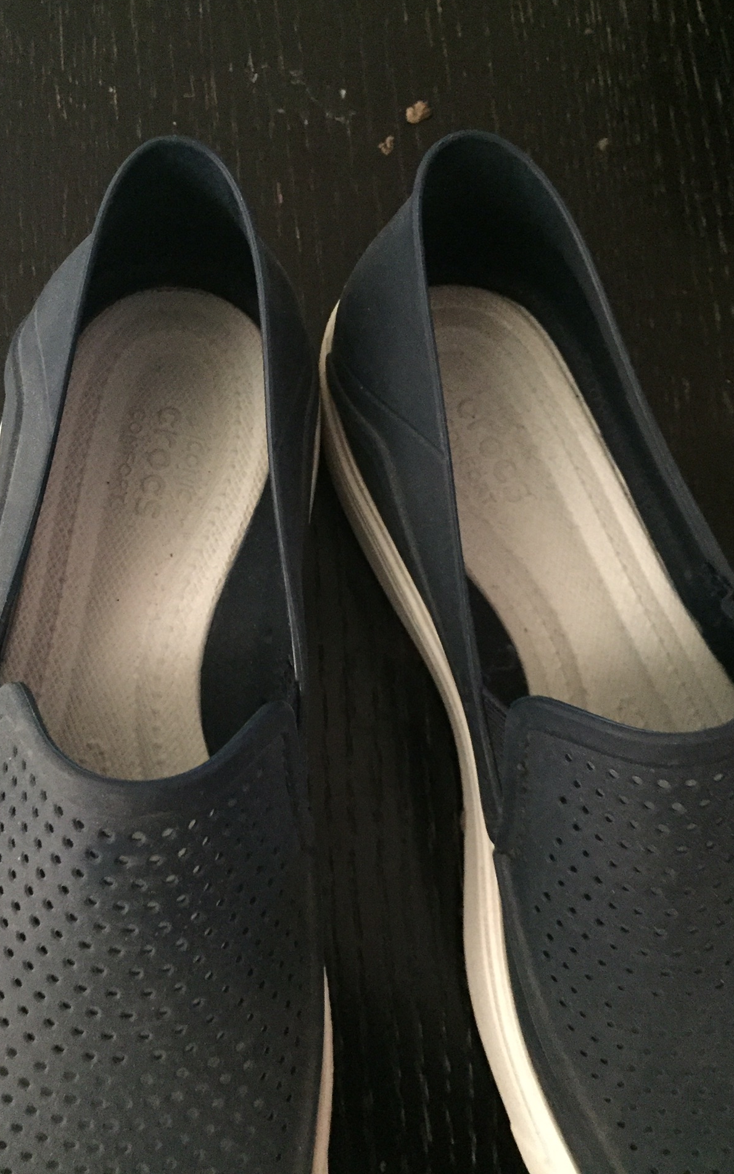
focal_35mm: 31
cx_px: 348
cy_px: 583
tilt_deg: -75.6
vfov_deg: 61.2
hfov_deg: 40.6
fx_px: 992
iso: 400
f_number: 2.2
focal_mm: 4.15
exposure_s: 1/17
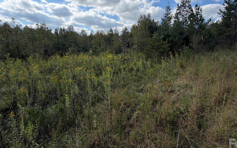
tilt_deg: -11.0
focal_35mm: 17
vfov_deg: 67.6
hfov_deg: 93.7
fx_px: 110
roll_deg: -1.1
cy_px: 63
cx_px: 135
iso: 32
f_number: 2.2
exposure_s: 1/770
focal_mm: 2.22
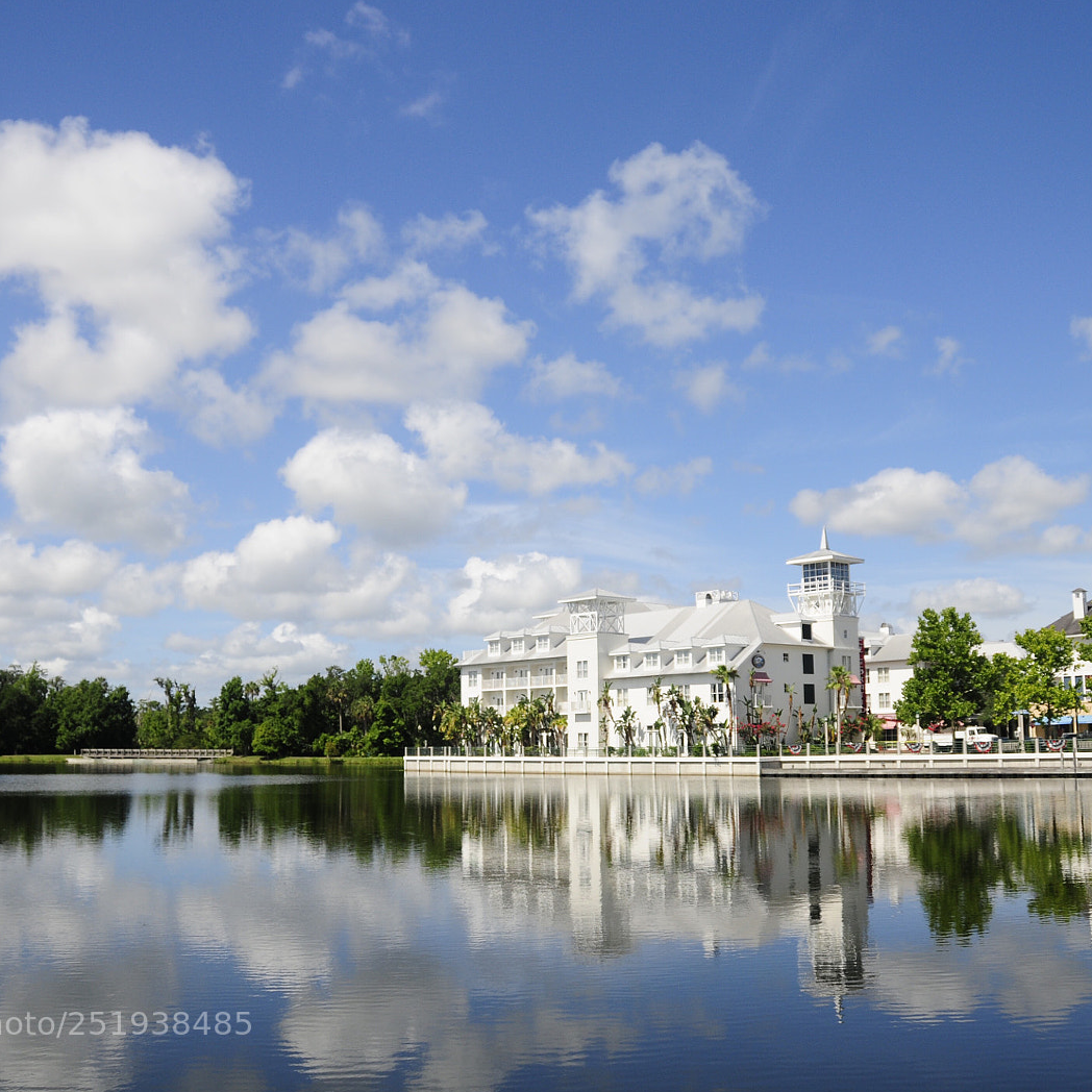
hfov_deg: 47.2
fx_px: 1249
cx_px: 541
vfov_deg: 47.2
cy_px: 552
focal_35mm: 35
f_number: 4
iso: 200
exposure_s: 1/2500
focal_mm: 18
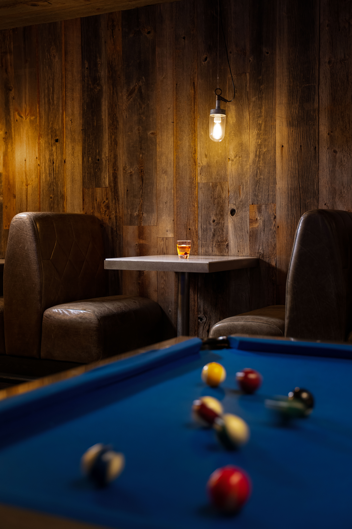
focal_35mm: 46
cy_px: 264
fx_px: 670
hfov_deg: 29.4
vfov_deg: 43.0
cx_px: 176
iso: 800
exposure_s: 1/10
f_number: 2.8
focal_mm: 45.7
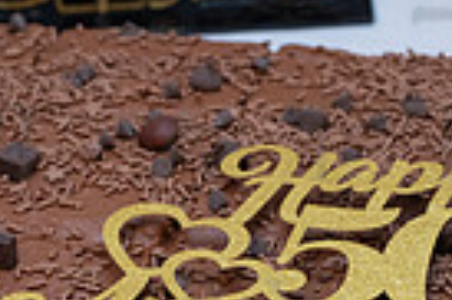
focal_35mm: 248
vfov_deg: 5.5
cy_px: 309
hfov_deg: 8.3
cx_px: 318
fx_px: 3110
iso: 1600
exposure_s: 1/60
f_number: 6.3
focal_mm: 58
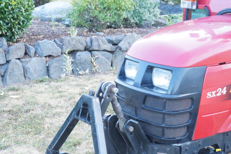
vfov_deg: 20.4
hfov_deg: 29.7
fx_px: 423
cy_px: 128
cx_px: 193
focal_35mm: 66
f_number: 5.6
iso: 800
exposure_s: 1/100
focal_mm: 25
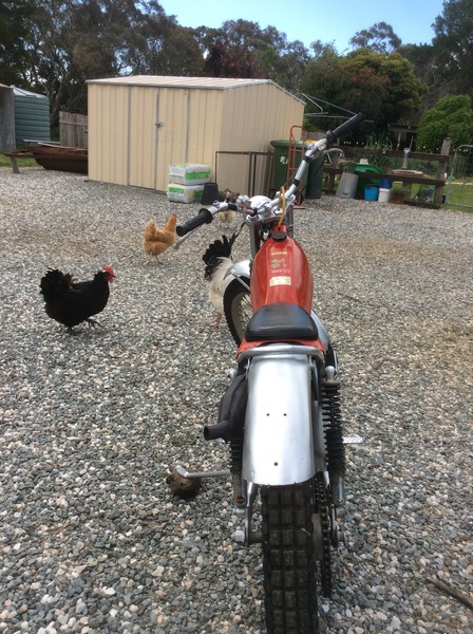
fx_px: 585
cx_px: 236
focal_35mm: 32
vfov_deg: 56.9
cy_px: 317
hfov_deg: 44.0
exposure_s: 1/805
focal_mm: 3.3
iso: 32
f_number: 2.4
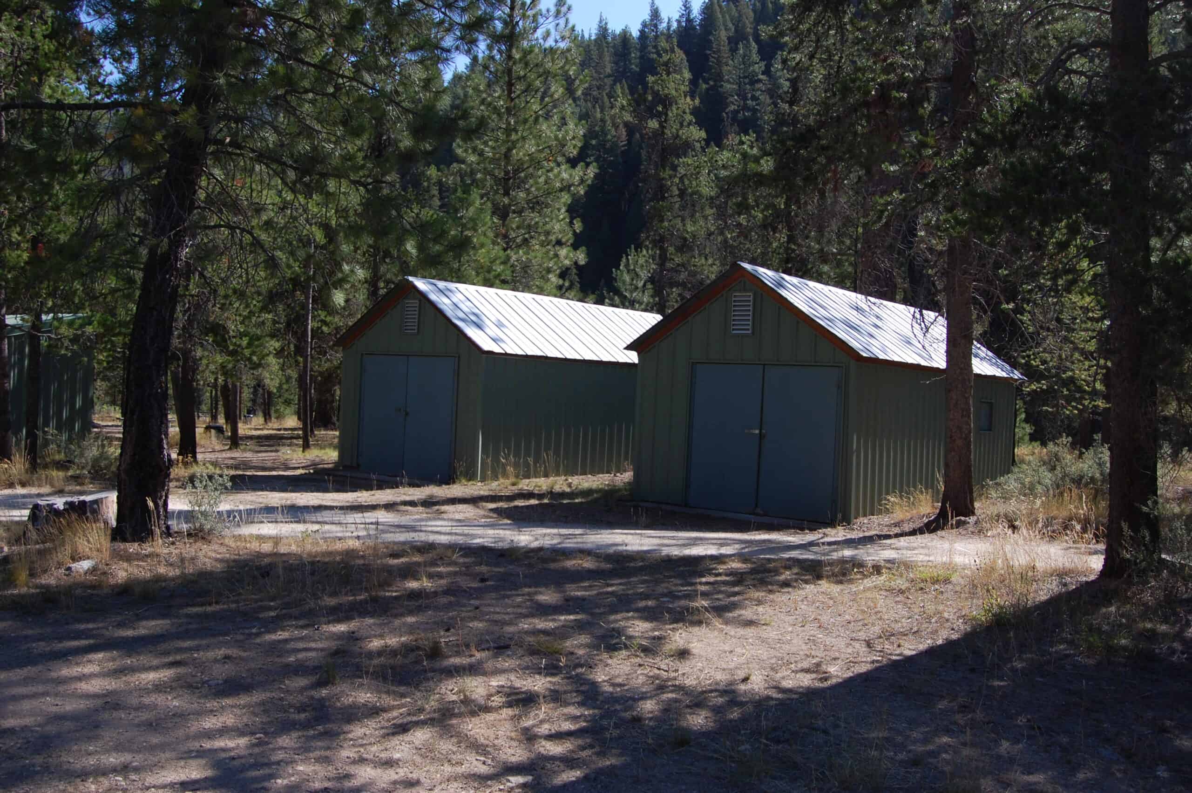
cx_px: 596
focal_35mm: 33
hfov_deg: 57.3
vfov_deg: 39.9
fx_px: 1092
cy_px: 396
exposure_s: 1/250
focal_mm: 22
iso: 200
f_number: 8
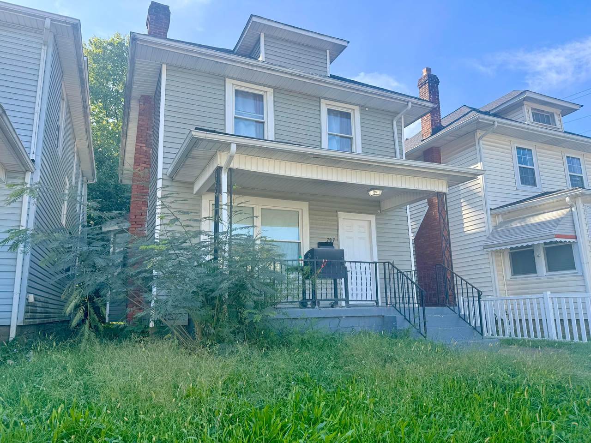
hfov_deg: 71.6
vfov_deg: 56.8
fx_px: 410
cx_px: 296
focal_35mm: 24
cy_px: 222
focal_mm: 6.76
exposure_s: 1/1059
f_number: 1.78
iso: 80
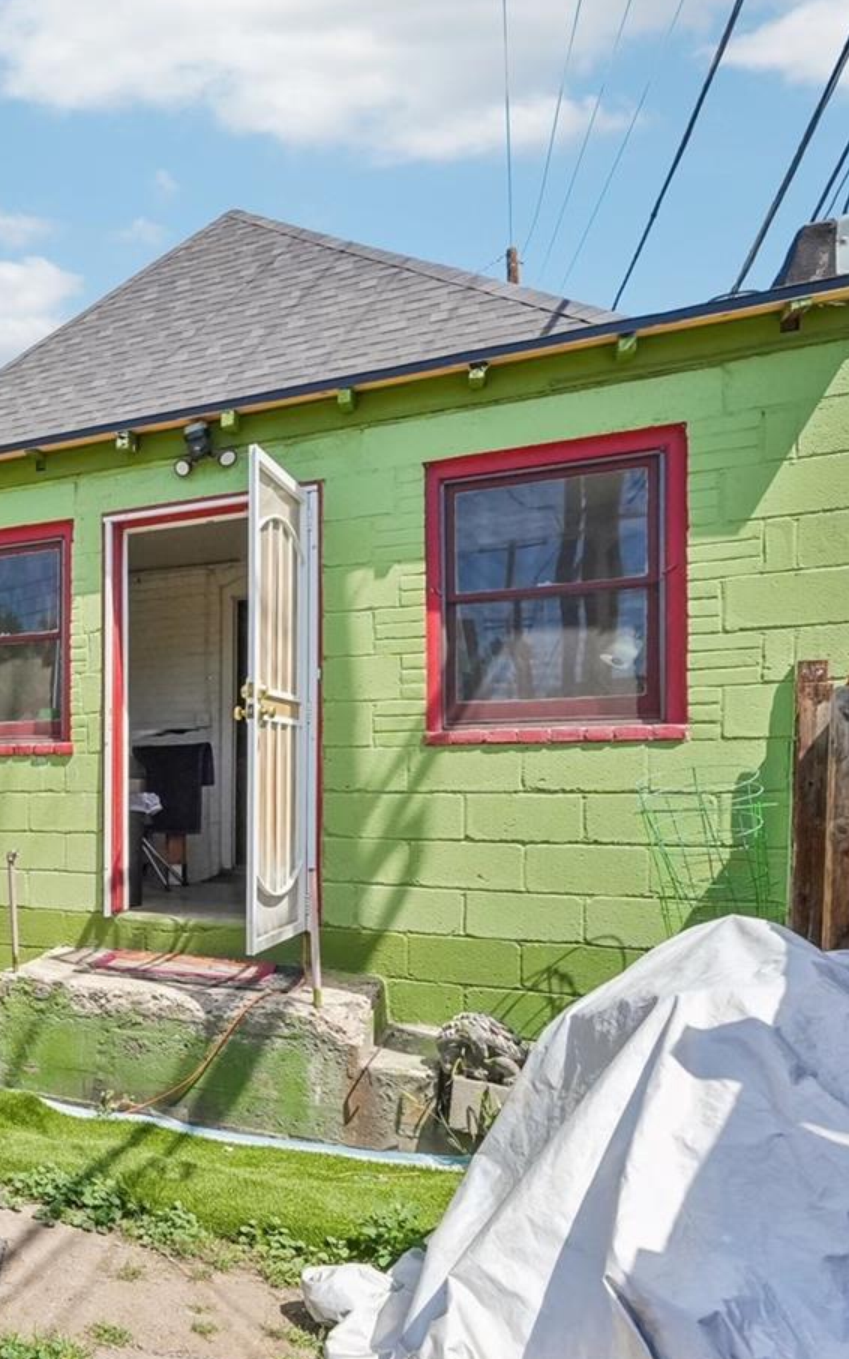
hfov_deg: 33.6
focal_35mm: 27
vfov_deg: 68.0
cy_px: 788
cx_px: -252
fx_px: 1000
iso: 800
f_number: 8
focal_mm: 10
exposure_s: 1/1000
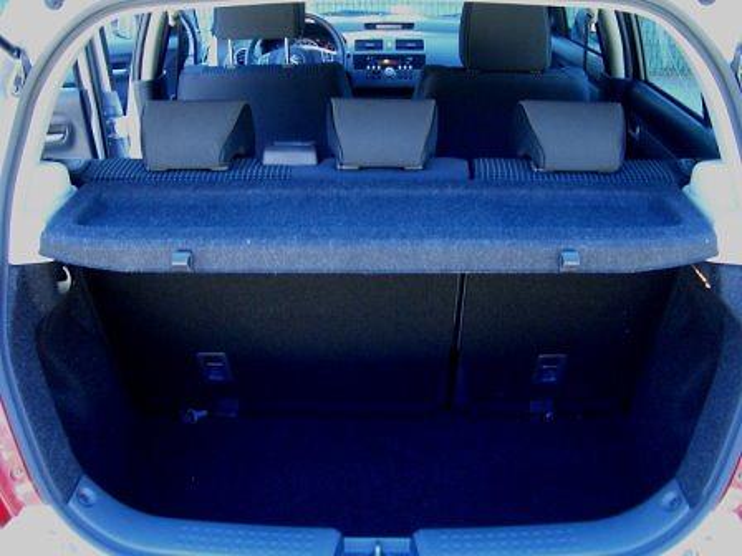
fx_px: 750
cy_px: 278
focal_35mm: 35
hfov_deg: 52.6
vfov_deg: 40.7
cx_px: 371
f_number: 2.6
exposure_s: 1/60
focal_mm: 5.8
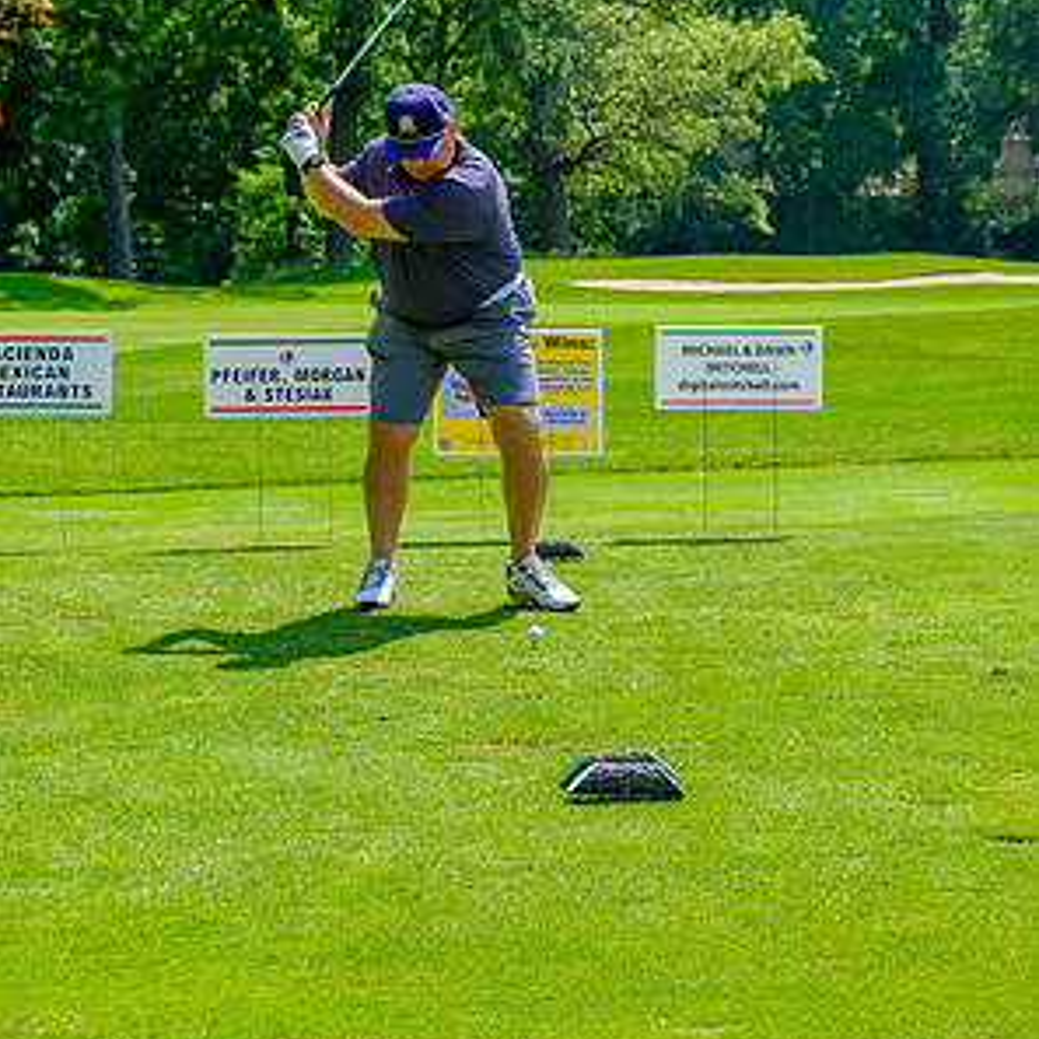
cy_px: 311
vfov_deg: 18.4
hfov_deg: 18.5
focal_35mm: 94
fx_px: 3192
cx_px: 521
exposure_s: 1/320
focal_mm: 48.4
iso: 200
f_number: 5.6
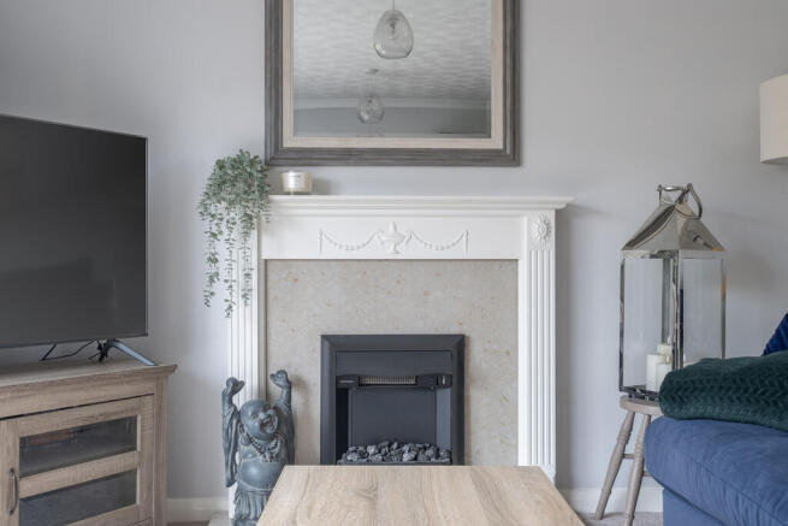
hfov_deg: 53.1
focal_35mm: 36
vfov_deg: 36.9
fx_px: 788
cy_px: 263
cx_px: 394
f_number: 8
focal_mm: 24
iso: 100
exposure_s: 1/2.5
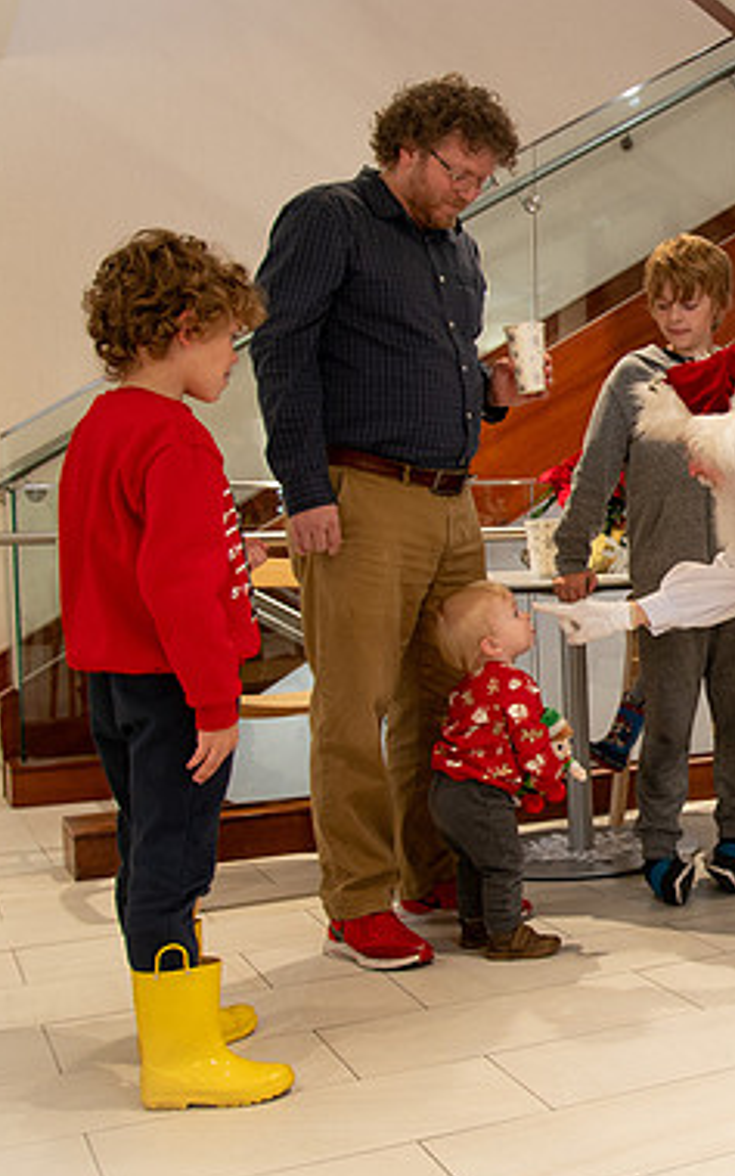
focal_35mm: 49
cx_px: 927
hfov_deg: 23.6
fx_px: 1570
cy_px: 546
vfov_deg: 41.0
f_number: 4.5
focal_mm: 24
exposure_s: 1/100
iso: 1250
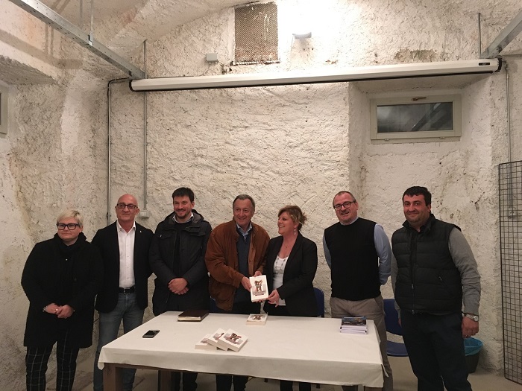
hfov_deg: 61.7
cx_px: 261
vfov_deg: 48.2
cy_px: 196
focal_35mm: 29
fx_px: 437
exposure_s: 1/33
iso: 160
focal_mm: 4.15
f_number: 2.2
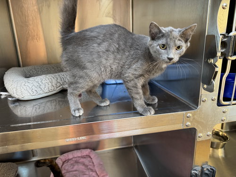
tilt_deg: -17.0
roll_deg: +1.8
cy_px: 88
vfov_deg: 56.8
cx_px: 118
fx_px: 164
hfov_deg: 71.6
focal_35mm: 24
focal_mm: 6.76
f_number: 1.78
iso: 200
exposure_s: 1/60
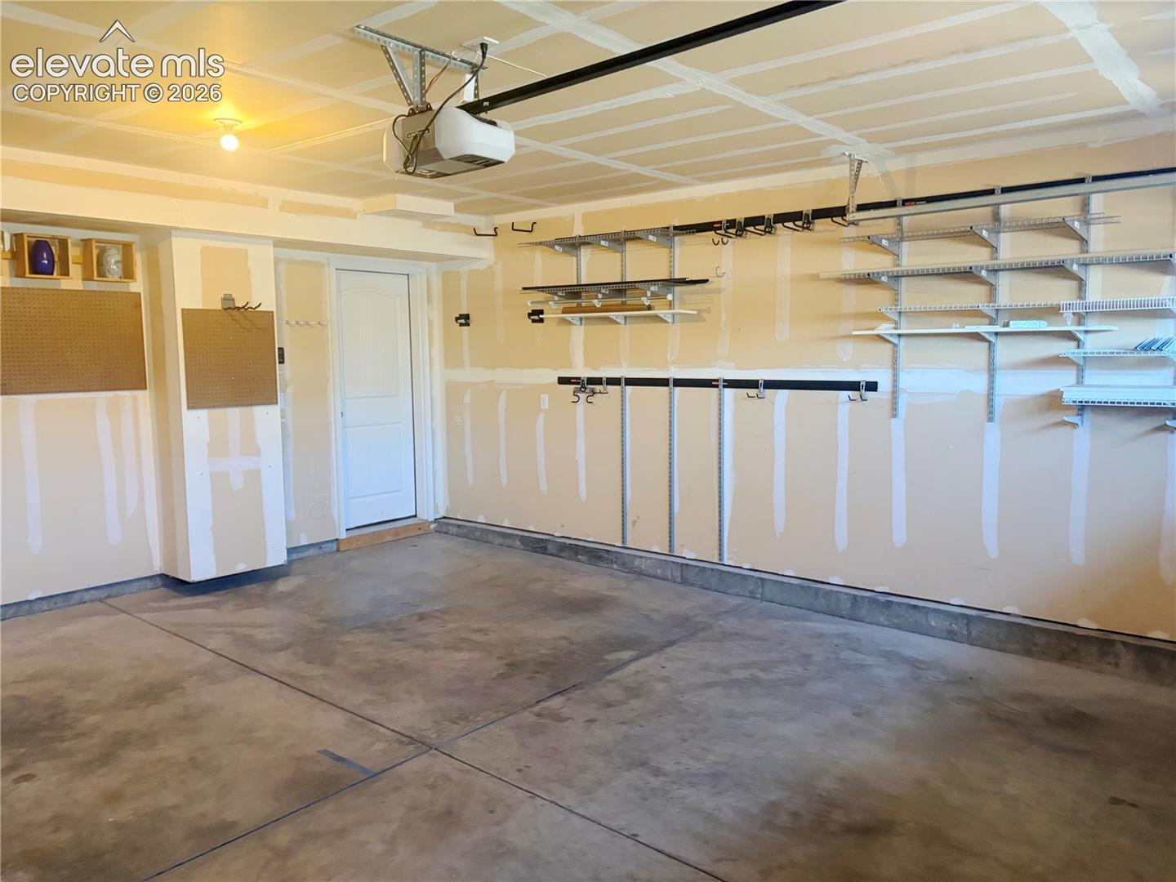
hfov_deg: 67.3
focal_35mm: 26
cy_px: 441
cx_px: 588
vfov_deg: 53.1
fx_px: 883
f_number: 1.6
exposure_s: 1/60
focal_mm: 5.96
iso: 400
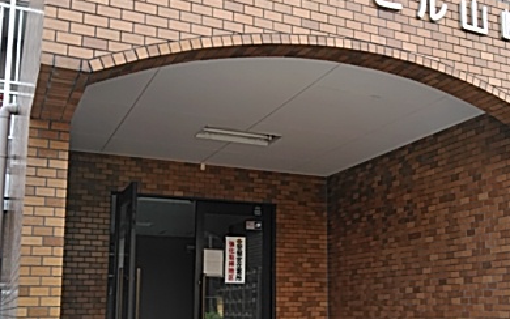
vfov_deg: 27.3
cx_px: 324
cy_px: 207
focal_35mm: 47
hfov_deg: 42.3
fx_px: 653
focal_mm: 3.46
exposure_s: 1/254
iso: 60
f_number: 2.2
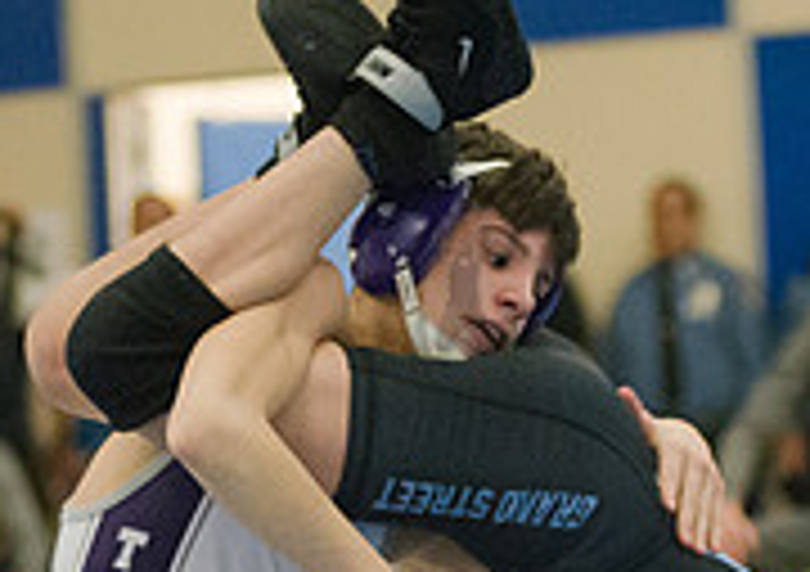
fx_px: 7079
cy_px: 797
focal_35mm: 309
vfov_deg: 4.6
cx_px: 285
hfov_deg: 6.5
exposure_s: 1/250
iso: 5000
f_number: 3.2
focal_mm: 86
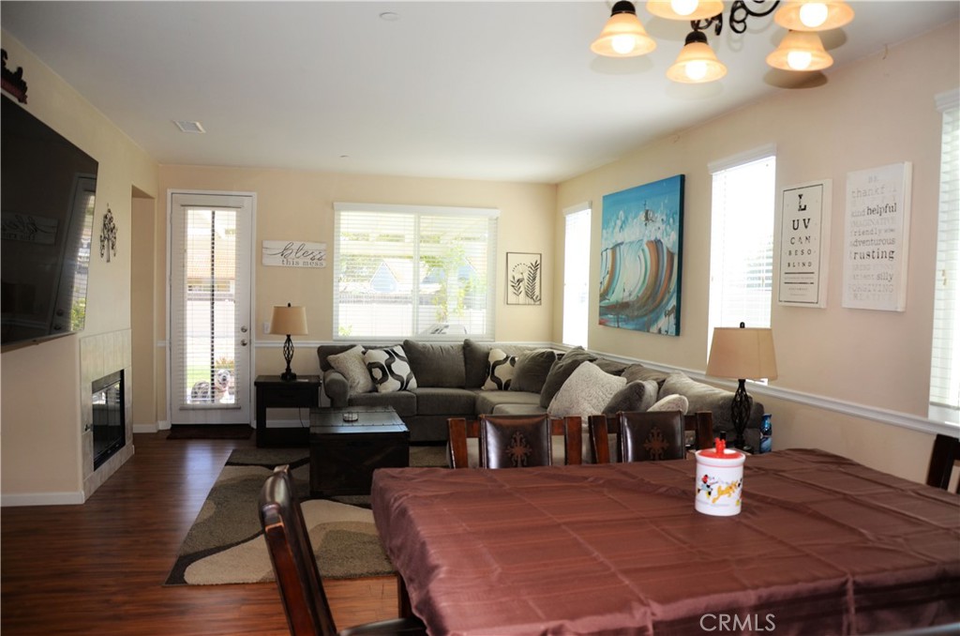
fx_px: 718
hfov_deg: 67.5
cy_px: 318
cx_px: 480
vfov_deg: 47.7
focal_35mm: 27
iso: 200
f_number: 3.5
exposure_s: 1/160
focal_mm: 18
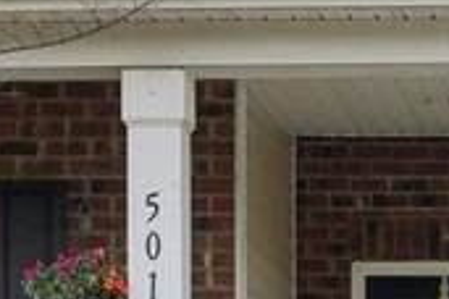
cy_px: 56
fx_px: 2806
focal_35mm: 225
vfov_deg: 6.1
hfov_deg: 8.9
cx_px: 646
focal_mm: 20
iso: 100
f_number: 8
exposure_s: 1/60
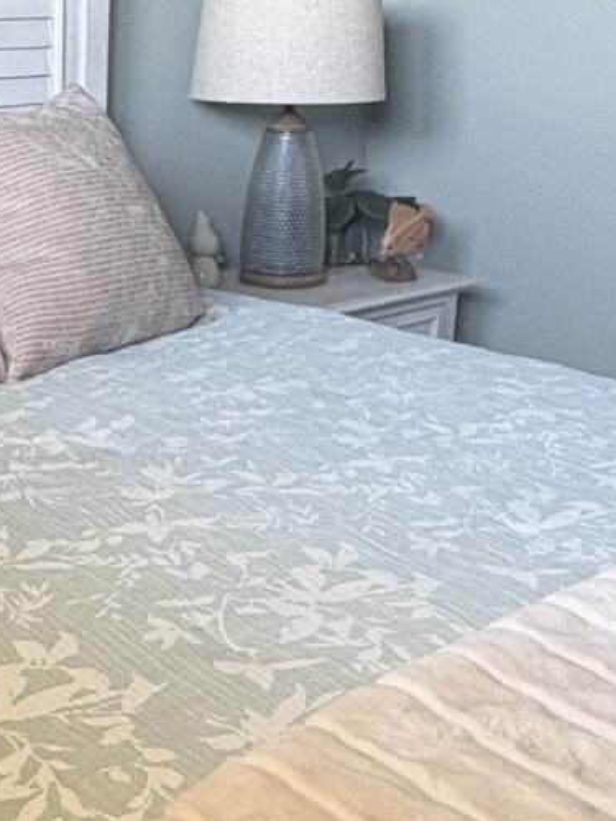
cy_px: 368
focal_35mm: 56
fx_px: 1329
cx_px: -53
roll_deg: -0.2
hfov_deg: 24.4
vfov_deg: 34.3
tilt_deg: -15.3
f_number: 2.2
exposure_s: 1/62
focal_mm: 2.22
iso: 250
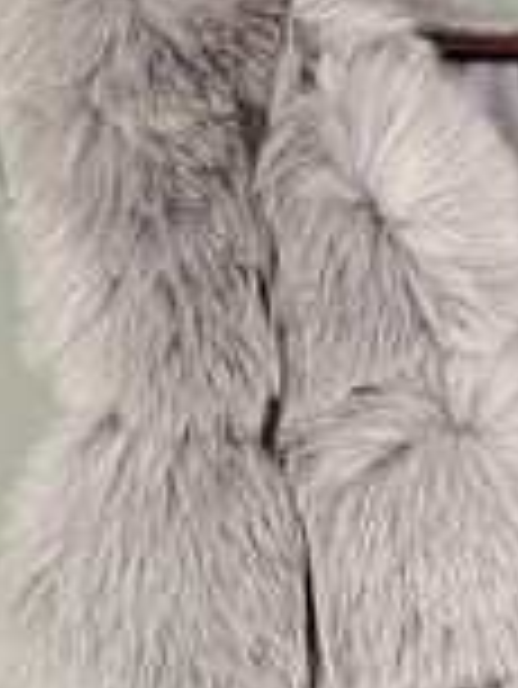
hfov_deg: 18.6
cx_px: 619
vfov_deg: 24.3
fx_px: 1494
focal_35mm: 75
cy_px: 746
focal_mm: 5.4
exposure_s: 1/180
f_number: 1.8
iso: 200
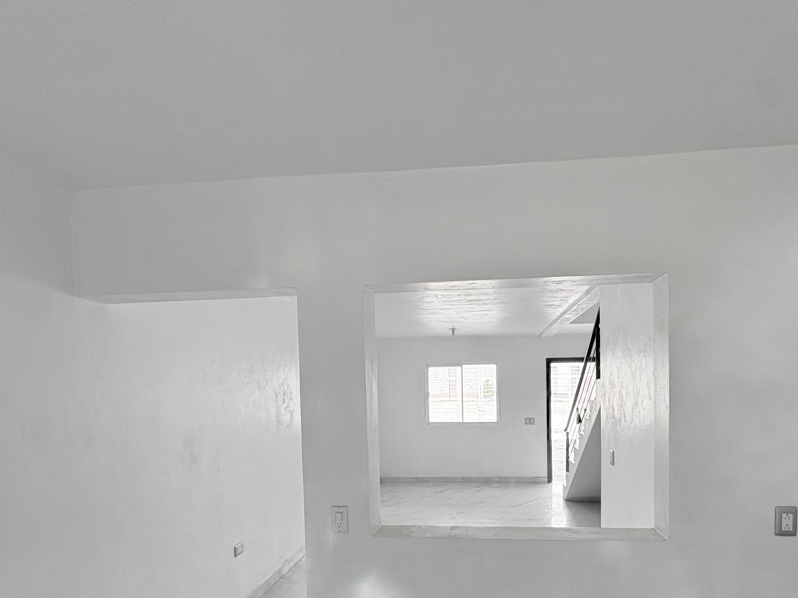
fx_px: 461
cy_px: 409
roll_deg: +1.7
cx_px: 454
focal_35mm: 20
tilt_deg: -2.3
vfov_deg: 63.9
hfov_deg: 81.3
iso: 64
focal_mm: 2.22
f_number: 2.2
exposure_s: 1/124
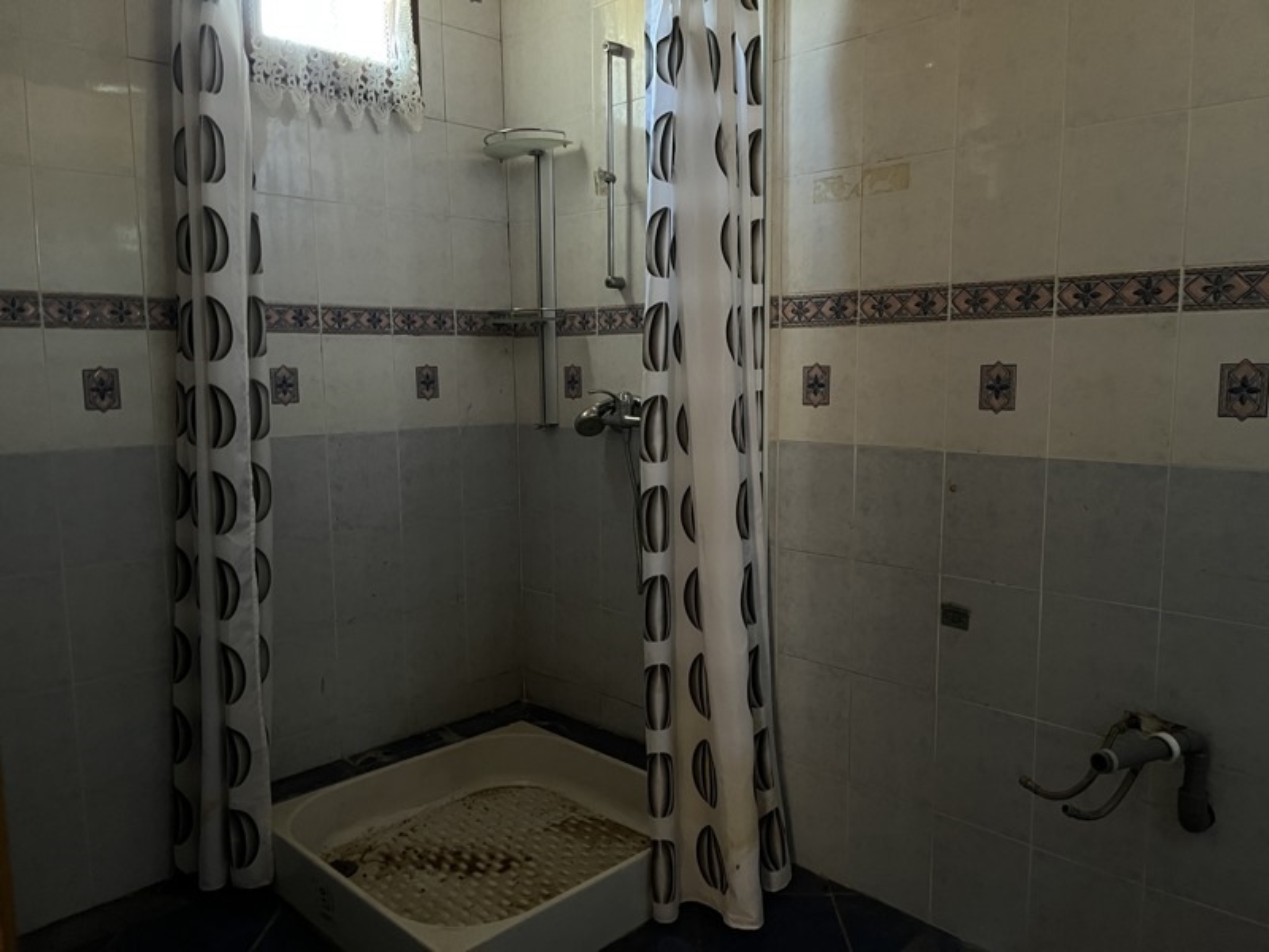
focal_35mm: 26
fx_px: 953
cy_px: 476
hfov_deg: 67.3
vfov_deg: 53.1
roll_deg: +0.6
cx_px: 634
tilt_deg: -6.6
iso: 1000
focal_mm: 5.1
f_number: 1.6
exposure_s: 1/30
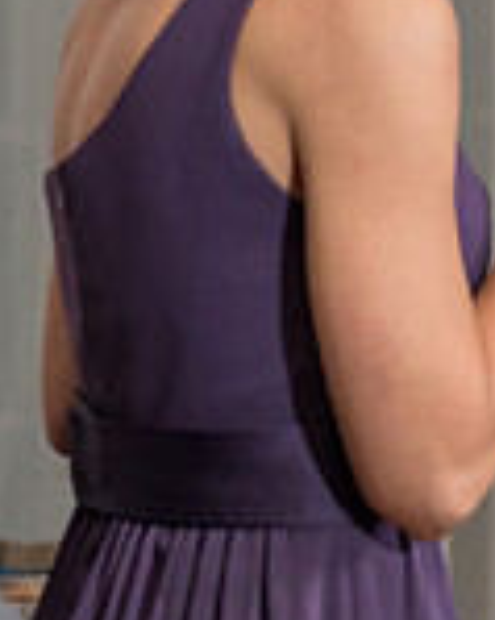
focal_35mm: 515
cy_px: 373
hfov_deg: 3.0
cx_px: 873
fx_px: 9441
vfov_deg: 3.8
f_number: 4
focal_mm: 122
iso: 2000
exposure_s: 1/200
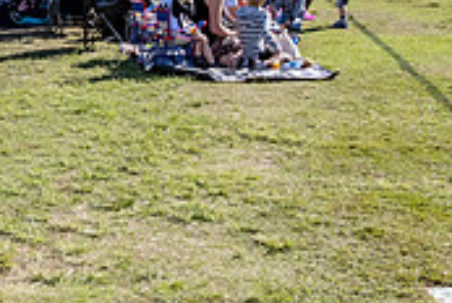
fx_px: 1233
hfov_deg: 20.5
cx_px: 74
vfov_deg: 13.4
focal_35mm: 98
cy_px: -127
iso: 800
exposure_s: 1/4000
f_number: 6.3
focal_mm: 18
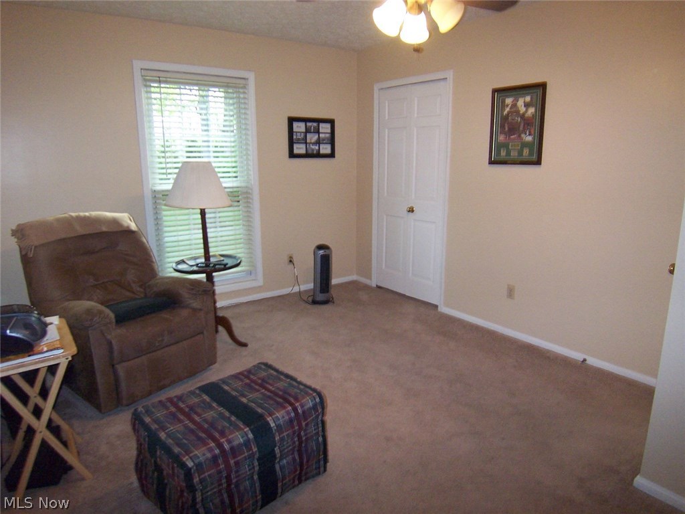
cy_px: 257
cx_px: 342
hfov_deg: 73.9
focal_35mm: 23
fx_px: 455
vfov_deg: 58.9
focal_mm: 3.8
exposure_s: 1/30
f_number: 2.8
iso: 200
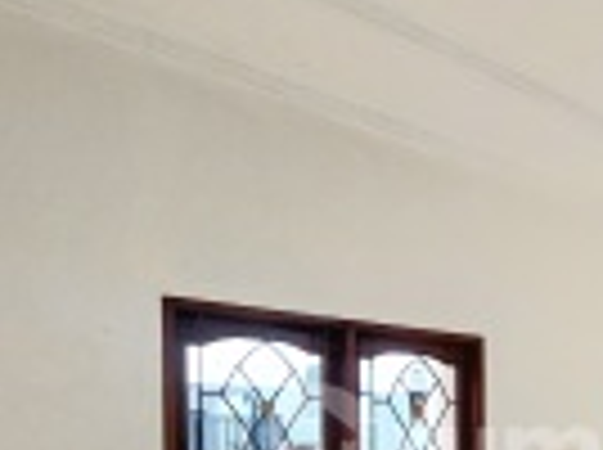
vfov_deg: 36.5
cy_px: 450
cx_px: 590
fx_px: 609
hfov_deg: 45.4
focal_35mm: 35
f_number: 2.2
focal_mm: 1.74
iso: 64
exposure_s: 1/50
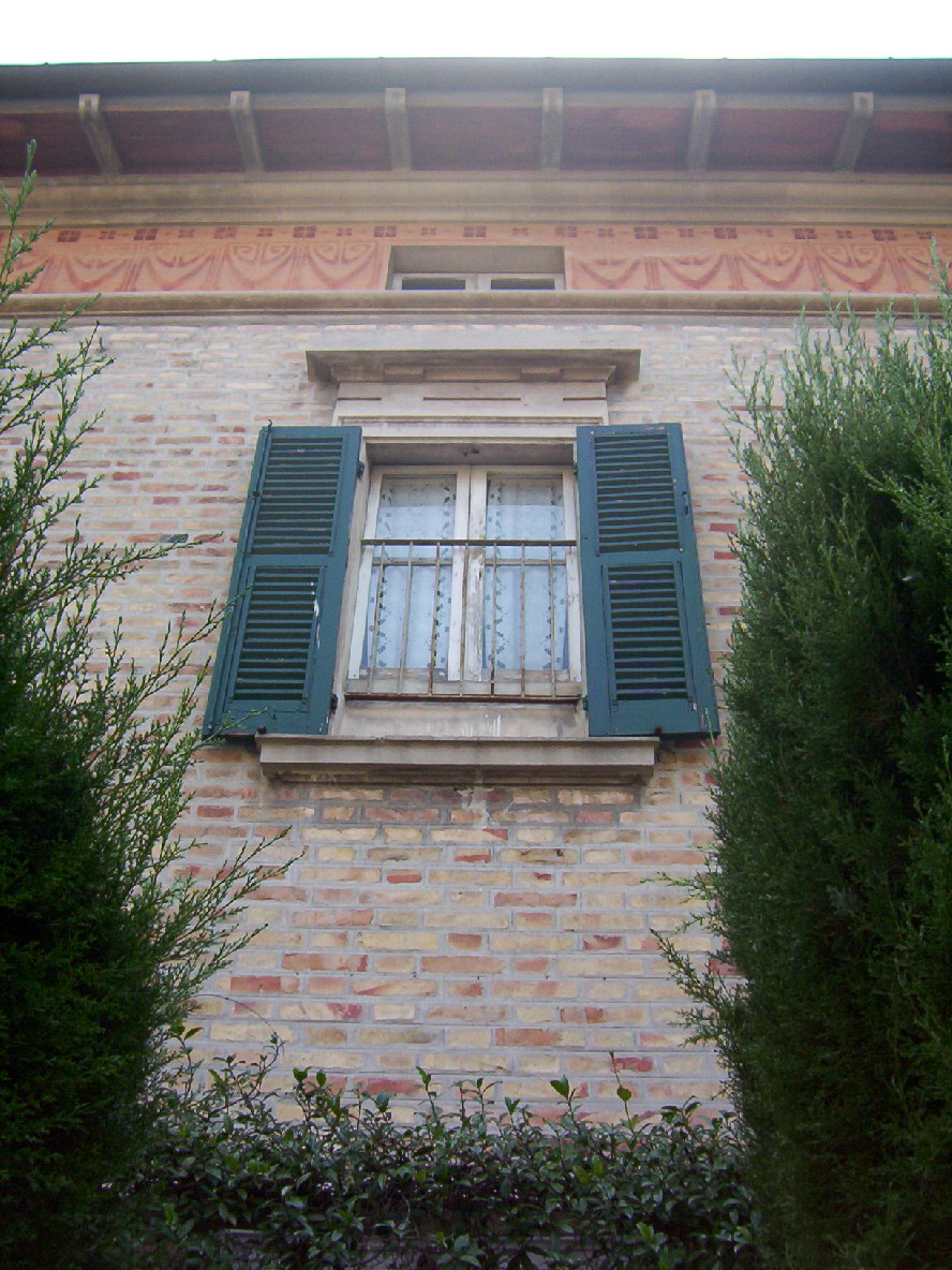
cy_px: 635
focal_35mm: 36
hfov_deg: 39.7
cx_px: 476
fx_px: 1320
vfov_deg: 51.4
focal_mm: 5.54
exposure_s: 1/511
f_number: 2.76
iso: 100
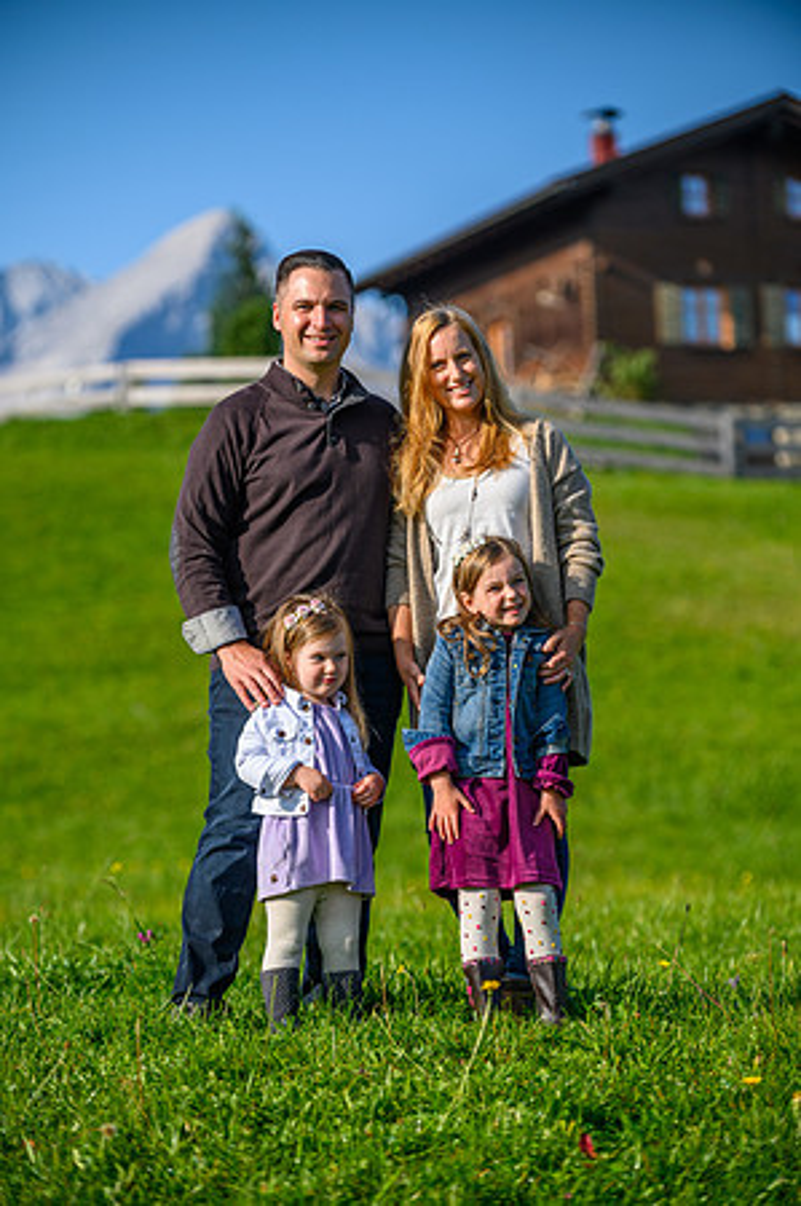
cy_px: 603
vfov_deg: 15.2
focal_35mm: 135
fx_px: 4516
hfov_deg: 10.1
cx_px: 400
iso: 200
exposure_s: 1/800
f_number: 3.5
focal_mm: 135
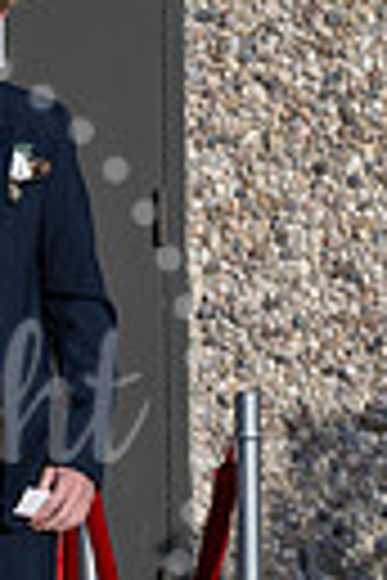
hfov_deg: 5.9
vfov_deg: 8.9
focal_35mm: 231
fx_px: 3725
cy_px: 418
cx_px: -207
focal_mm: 66
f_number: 5
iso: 320
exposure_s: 1/2000
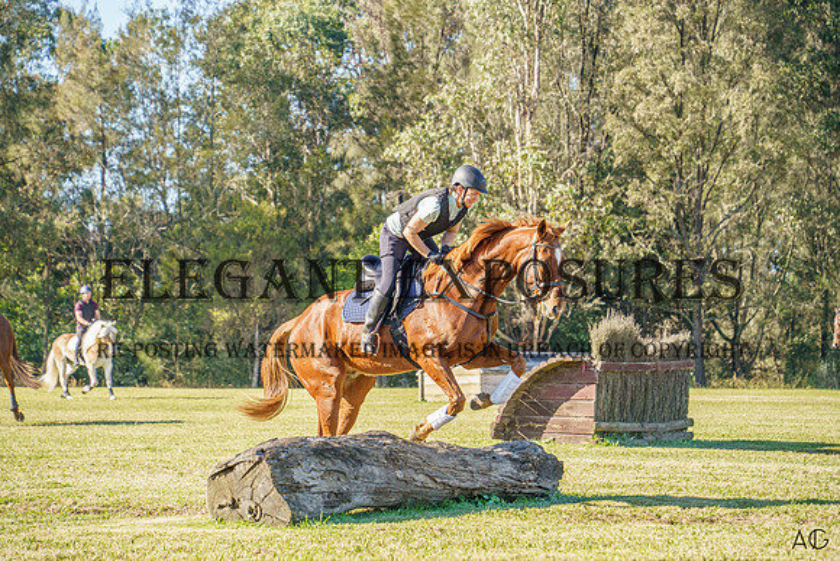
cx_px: 426
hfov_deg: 14.9
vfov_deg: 10.0
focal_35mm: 137
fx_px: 3205
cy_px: 282
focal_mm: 132
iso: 1600
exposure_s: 1/1600
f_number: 5.6
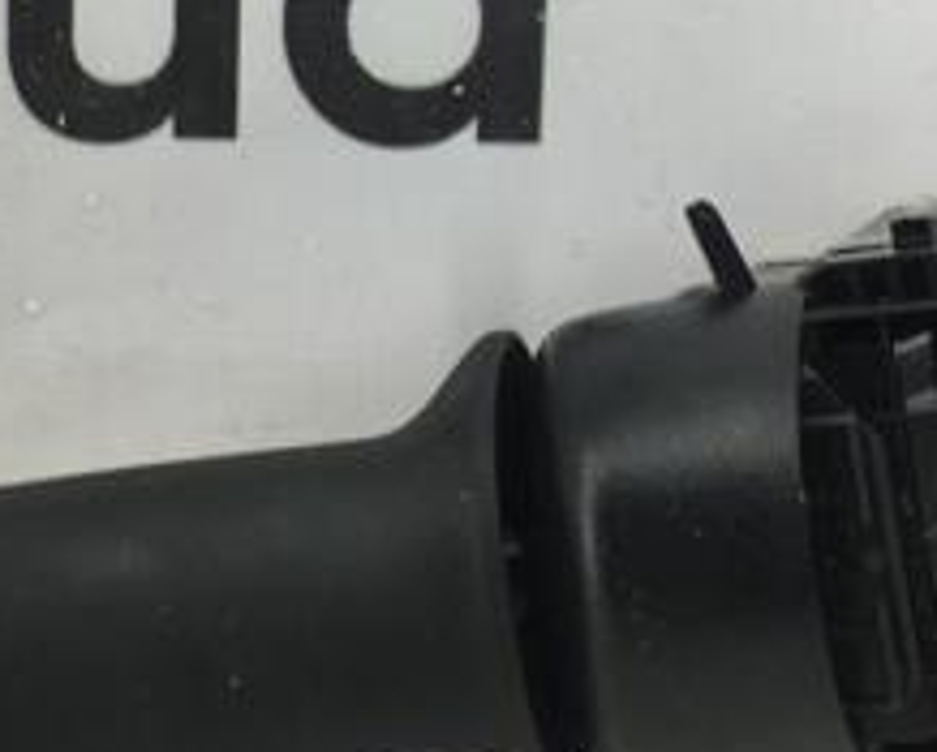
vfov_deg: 18.1
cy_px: 21
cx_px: 357
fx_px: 2305
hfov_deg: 22.9
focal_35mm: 83
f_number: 2.2
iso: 32
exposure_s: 1/50
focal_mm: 4.15
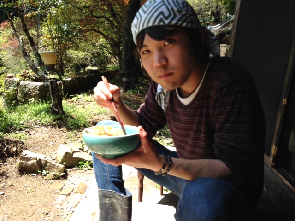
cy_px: 110
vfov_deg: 42.9
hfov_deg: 55.4
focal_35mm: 33
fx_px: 281
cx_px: 148
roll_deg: -6.2
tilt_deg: -10.2
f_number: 2.4
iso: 50
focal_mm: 4.12
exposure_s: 1/452
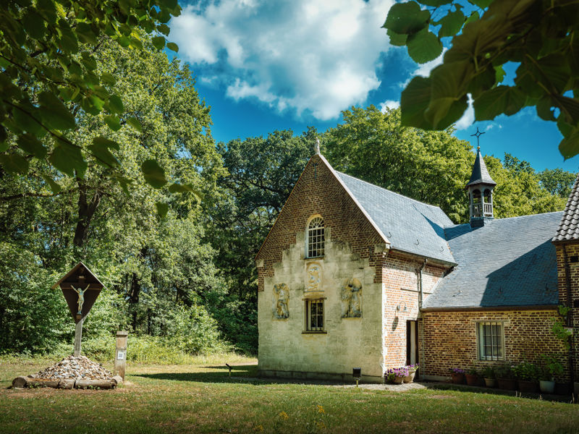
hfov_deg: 60.0
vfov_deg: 46.8
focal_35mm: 30
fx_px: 502
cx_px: 290
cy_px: 217
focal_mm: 37.6
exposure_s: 1/100
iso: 200
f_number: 10
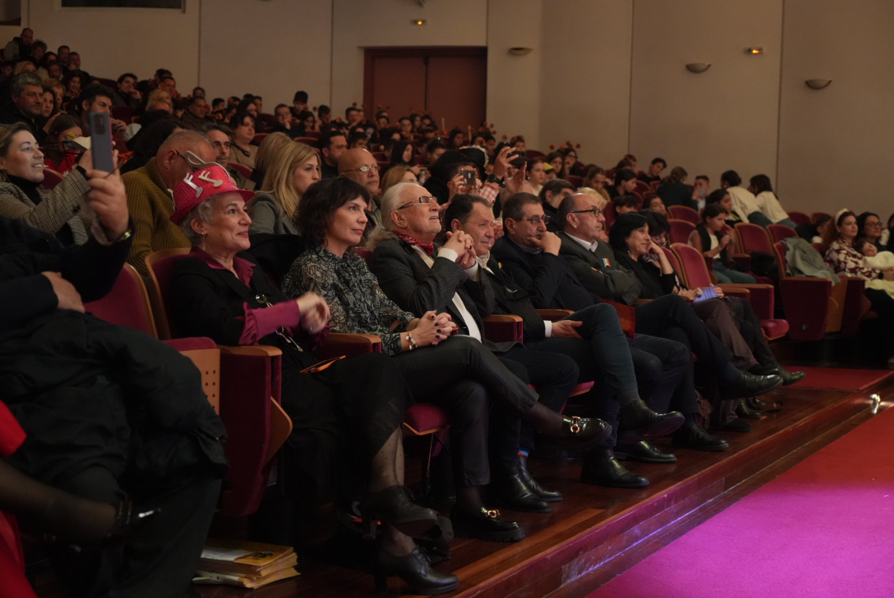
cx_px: 447
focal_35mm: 51
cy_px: 299
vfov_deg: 26.5
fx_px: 1267
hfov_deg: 38.9
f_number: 4
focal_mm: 51
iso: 6400
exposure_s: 1/25
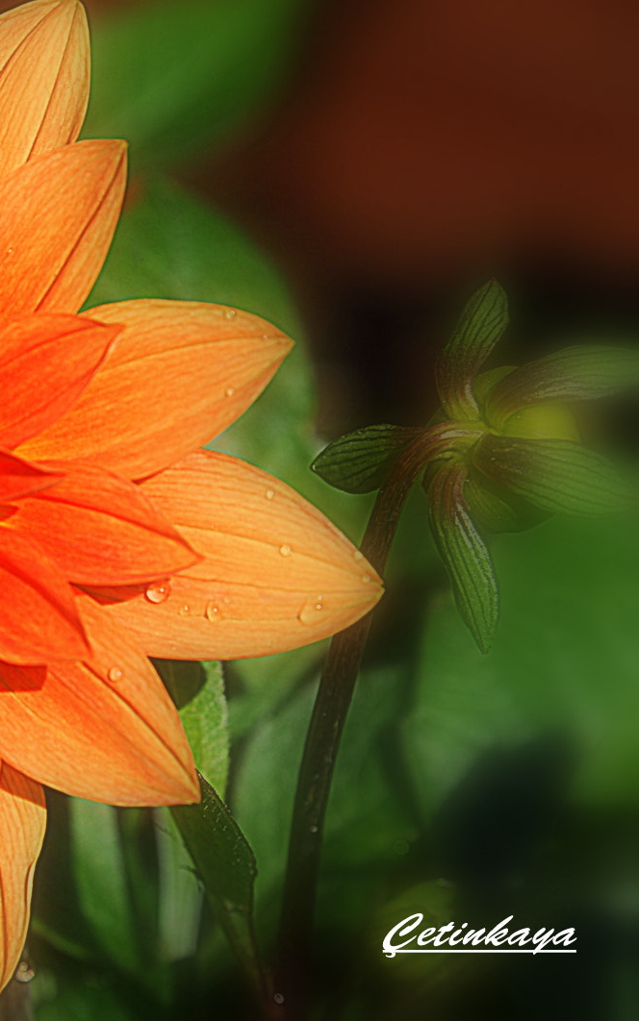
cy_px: 510
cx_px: -128
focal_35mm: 307
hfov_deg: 4.3
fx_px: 8552
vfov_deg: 6.8
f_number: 10
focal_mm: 200
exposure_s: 1/400
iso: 200
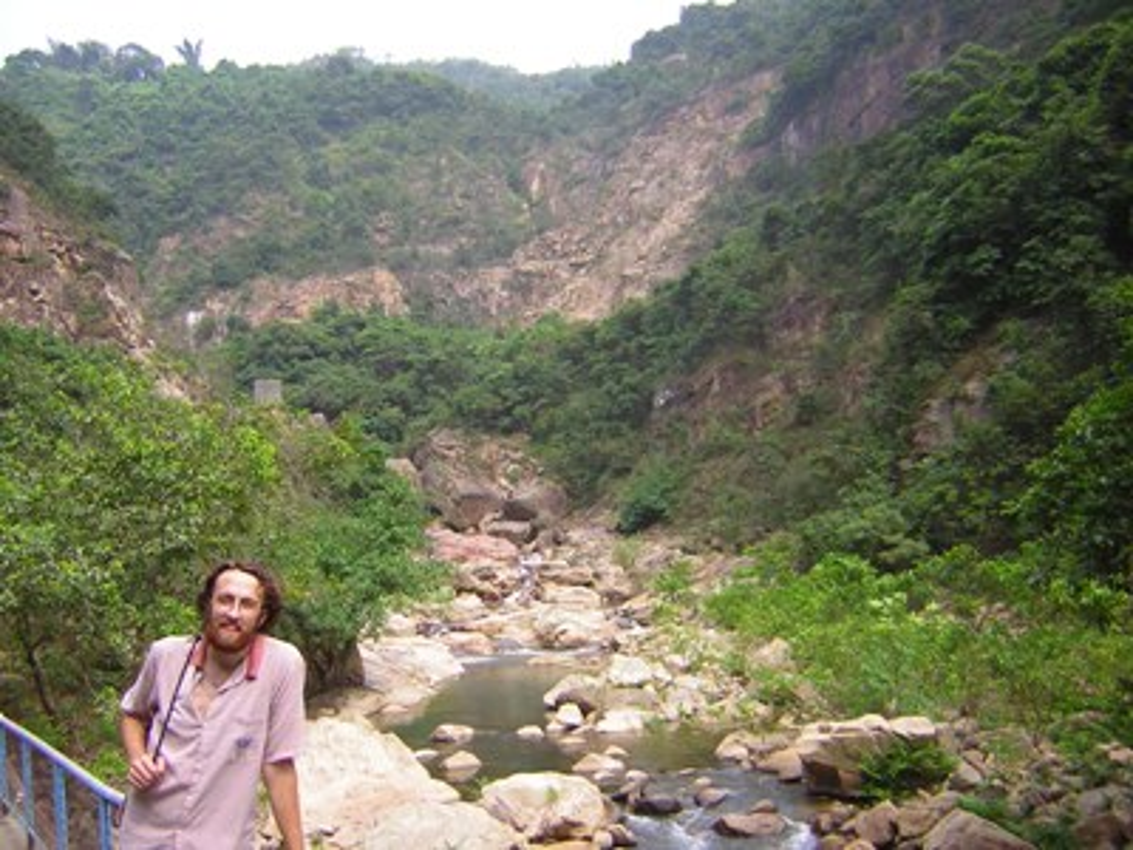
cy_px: 425
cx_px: 566
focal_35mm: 36
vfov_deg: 39.7
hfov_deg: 51.4
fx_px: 1178
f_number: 2.6
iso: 50
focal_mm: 4.7
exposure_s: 1/342
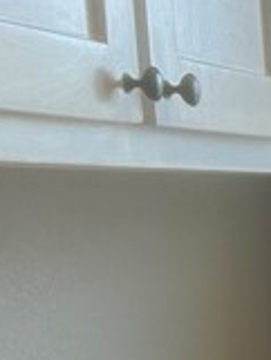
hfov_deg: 7.4
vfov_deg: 11.5
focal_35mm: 165
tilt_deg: -11.0
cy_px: 528
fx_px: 1720
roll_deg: +0.2
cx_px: 934
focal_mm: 5.7
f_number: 1.5
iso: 32
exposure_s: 1/126
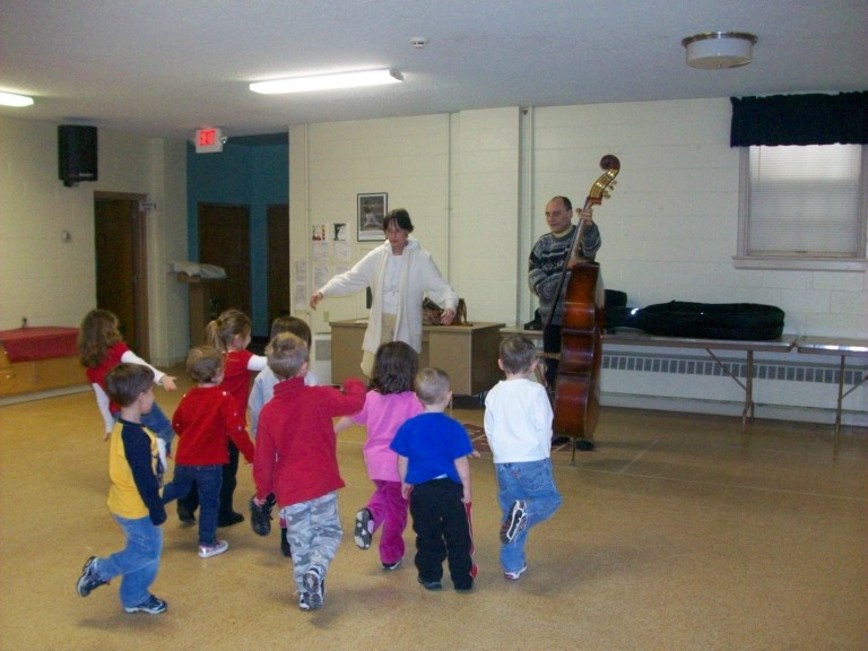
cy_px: 326
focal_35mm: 34
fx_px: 853
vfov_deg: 41.8
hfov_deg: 54.0
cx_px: 434
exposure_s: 1/60
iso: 320
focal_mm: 5.7
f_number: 2.8
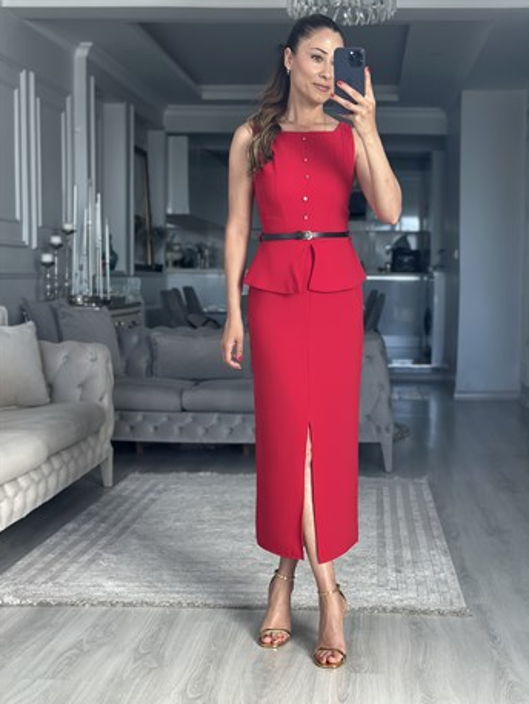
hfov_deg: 27.5
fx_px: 1079
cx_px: 288
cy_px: 318
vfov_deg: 36.1
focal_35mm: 53
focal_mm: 6.86
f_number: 1.78
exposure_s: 1/141
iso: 125
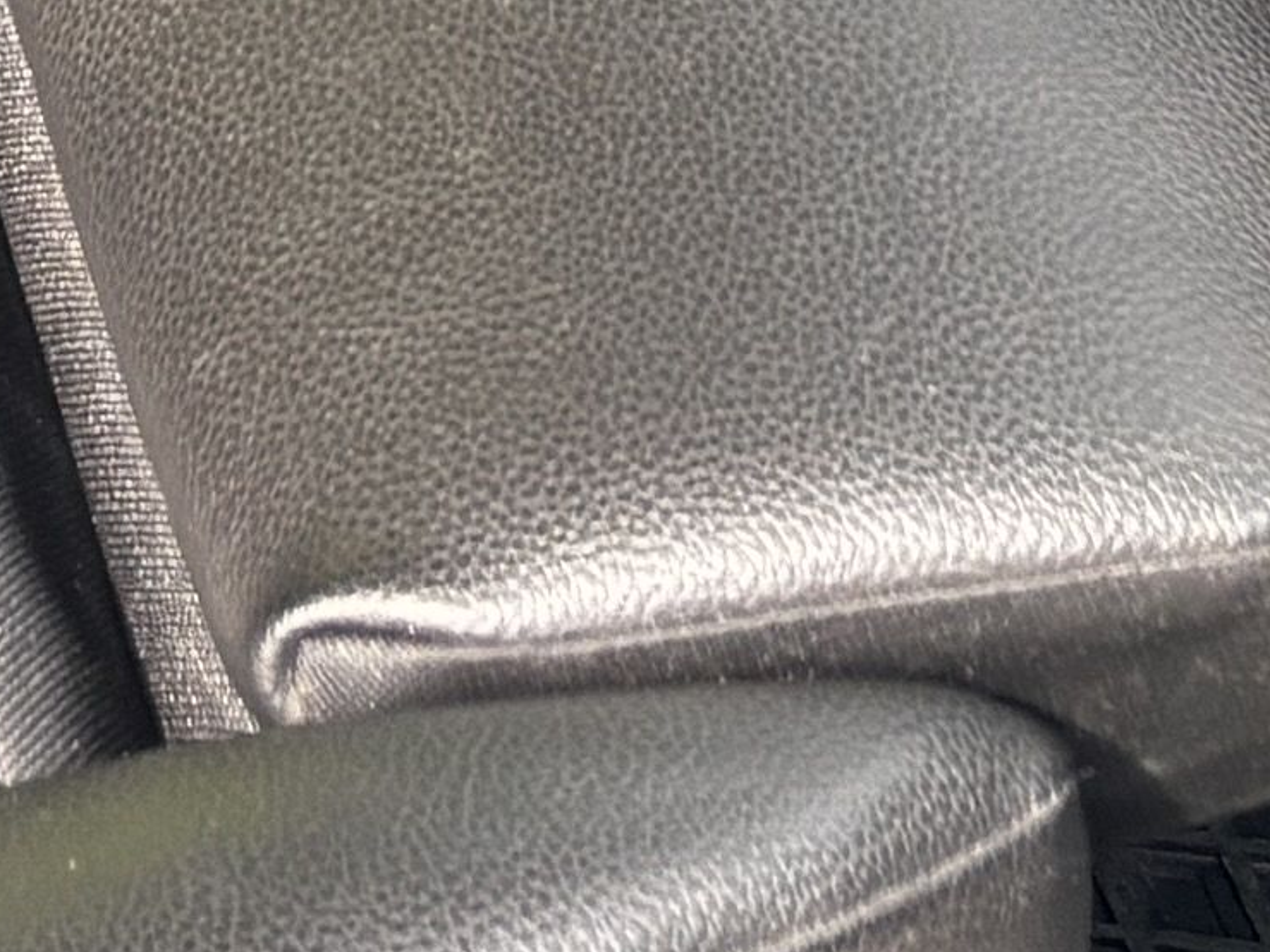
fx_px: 7373
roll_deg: +4.7
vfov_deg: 6.3
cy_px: -2591
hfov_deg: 9.8
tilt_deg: -14.8
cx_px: 50
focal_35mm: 201
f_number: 1.6
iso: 50
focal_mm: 5.96
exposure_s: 1/319
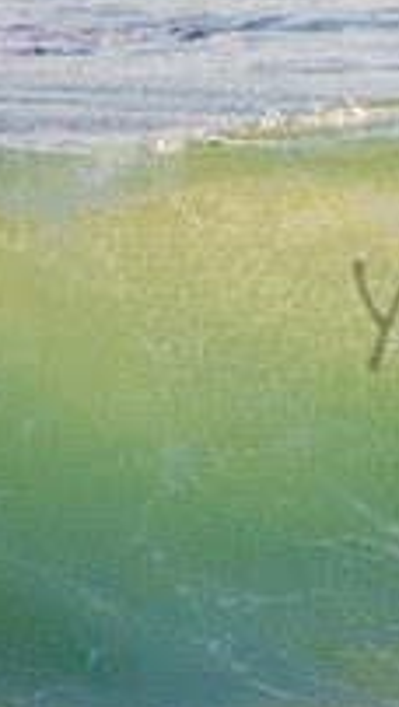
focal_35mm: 1868
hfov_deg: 0.7
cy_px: 285
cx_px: 714
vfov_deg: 1.2
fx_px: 35047
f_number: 5.6
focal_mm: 400
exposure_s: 1/1250
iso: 800
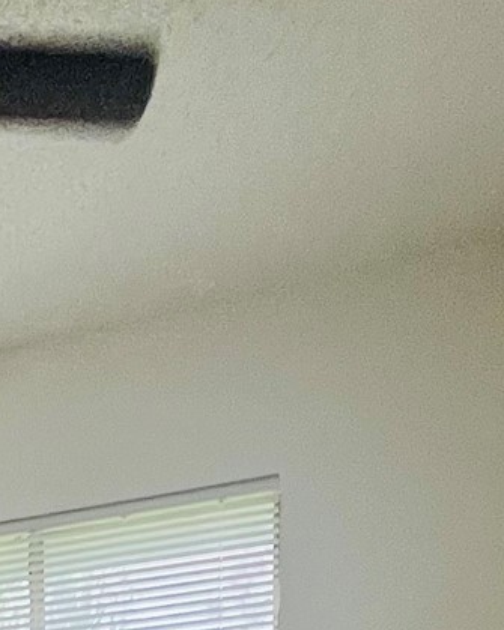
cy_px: 1092
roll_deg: +2.6
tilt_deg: -10.0
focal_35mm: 62
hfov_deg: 22.4
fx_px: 1156
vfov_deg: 21.6
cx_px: -122
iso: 250
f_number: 1.8
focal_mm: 1.57
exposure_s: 1/120
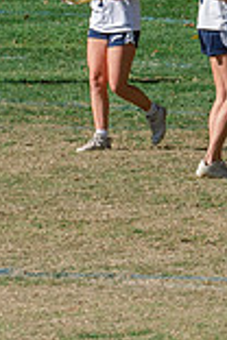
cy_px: 24
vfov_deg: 2.7
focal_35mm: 753
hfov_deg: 1.8
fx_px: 7122
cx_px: 642
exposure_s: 1/800
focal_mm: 122
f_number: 7.1
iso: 250
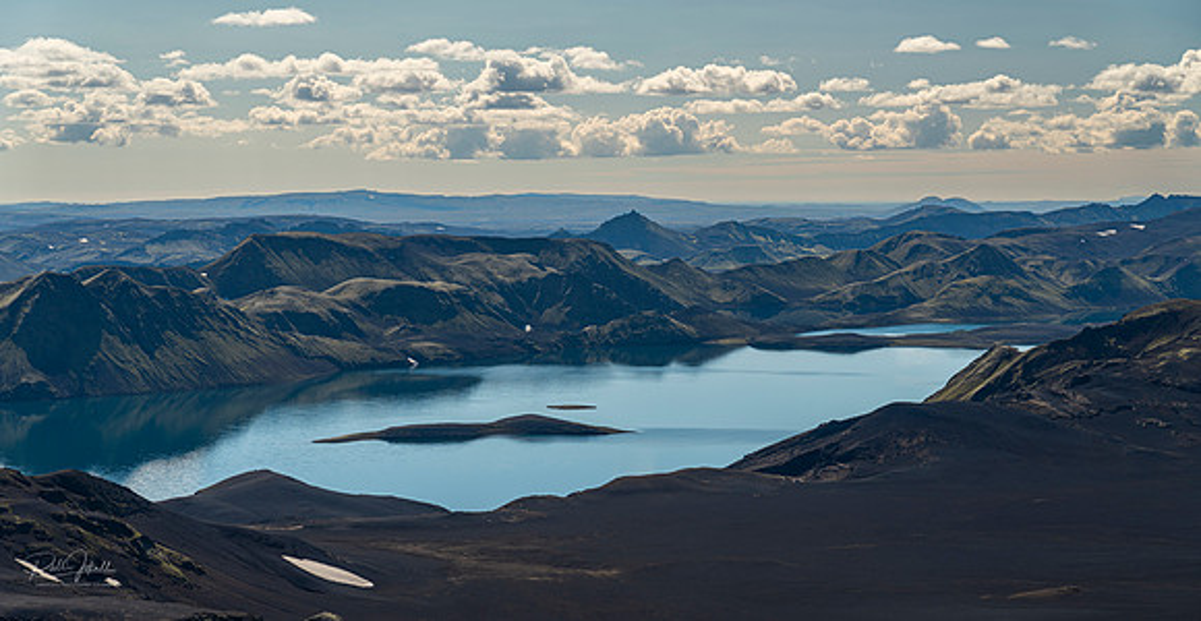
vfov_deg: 12.0
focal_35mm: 95
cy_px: 365
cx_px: 600
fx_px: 2962
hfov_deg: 22.9
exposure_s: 1/320
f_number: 7.1
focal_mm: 88
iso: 100
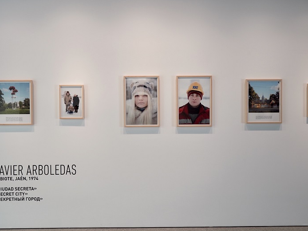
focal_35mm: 41
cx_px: 133
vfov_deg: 35.2
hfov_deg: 45.6
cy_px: 117
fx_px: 365
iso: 1000
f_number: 4
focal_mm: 37
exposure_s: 1/80
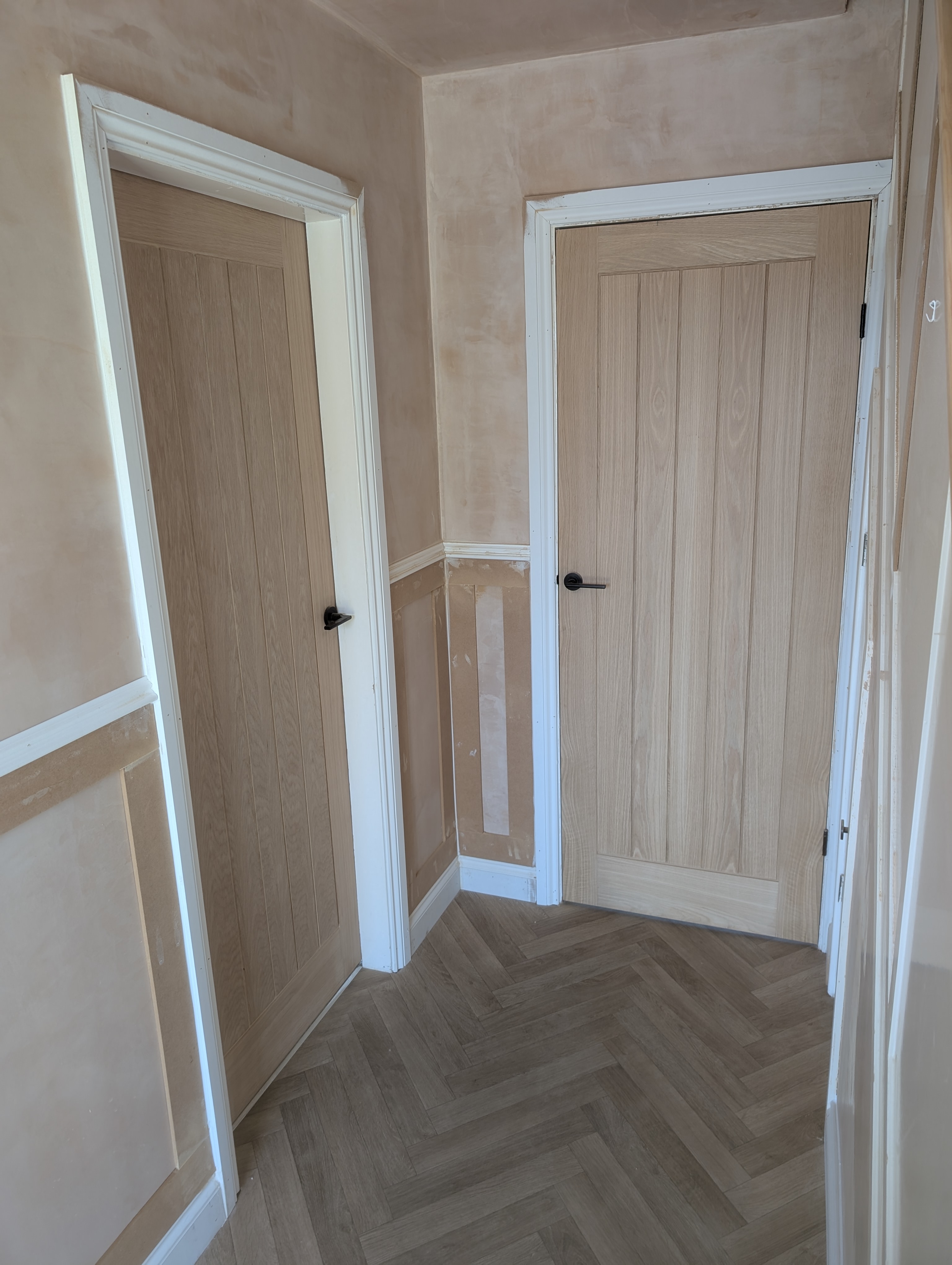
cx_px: 476
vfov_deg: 71.5
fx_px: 878
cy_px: 632
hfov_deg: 56.9
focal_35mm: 24
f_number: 1.68
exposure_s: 1/31.8
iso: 30
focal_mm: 6.9
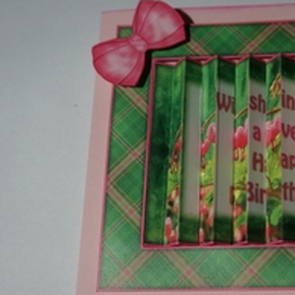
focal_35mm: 59
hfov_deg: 28.2
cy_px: 156
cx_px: 255
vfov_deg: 29.1
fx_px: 569
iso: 800
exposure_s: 1/160
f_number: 4
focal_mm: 20
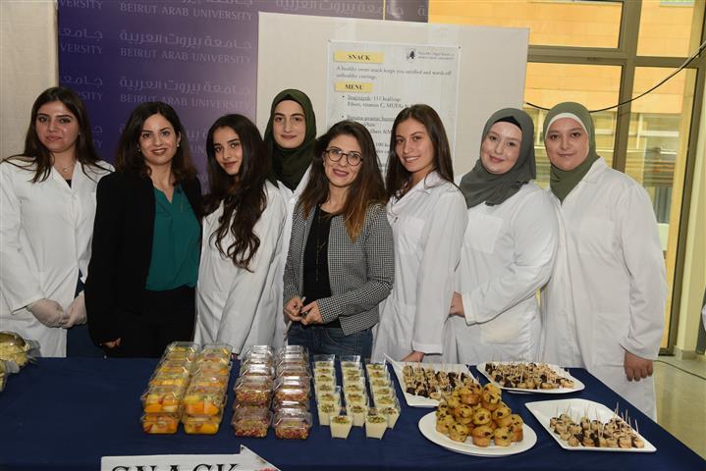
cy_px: 236
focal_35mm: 38
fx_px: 745
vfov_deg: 35.1
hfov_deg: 50.7
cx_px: 353
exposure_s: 1/125
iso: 400
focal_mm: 38
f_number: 6.3
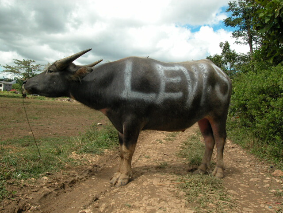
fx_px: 286
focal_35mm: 35
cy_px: 106
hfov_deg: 52.6
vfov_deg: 40.7
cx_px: 142
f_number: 5.3
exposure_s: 1/425
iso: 100
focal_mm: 9
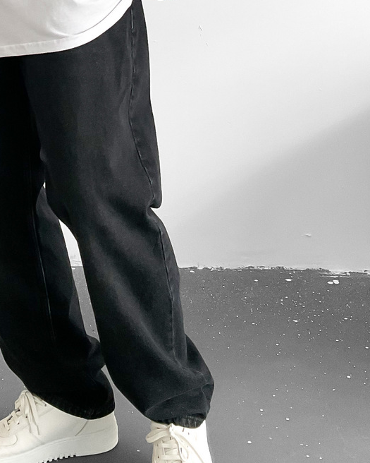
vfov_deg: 25.6
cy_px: -39
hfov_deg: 21.9
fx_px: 944
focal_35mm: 69
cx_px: 80
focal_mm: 3
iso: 64
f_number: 1.8
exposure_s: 1/60
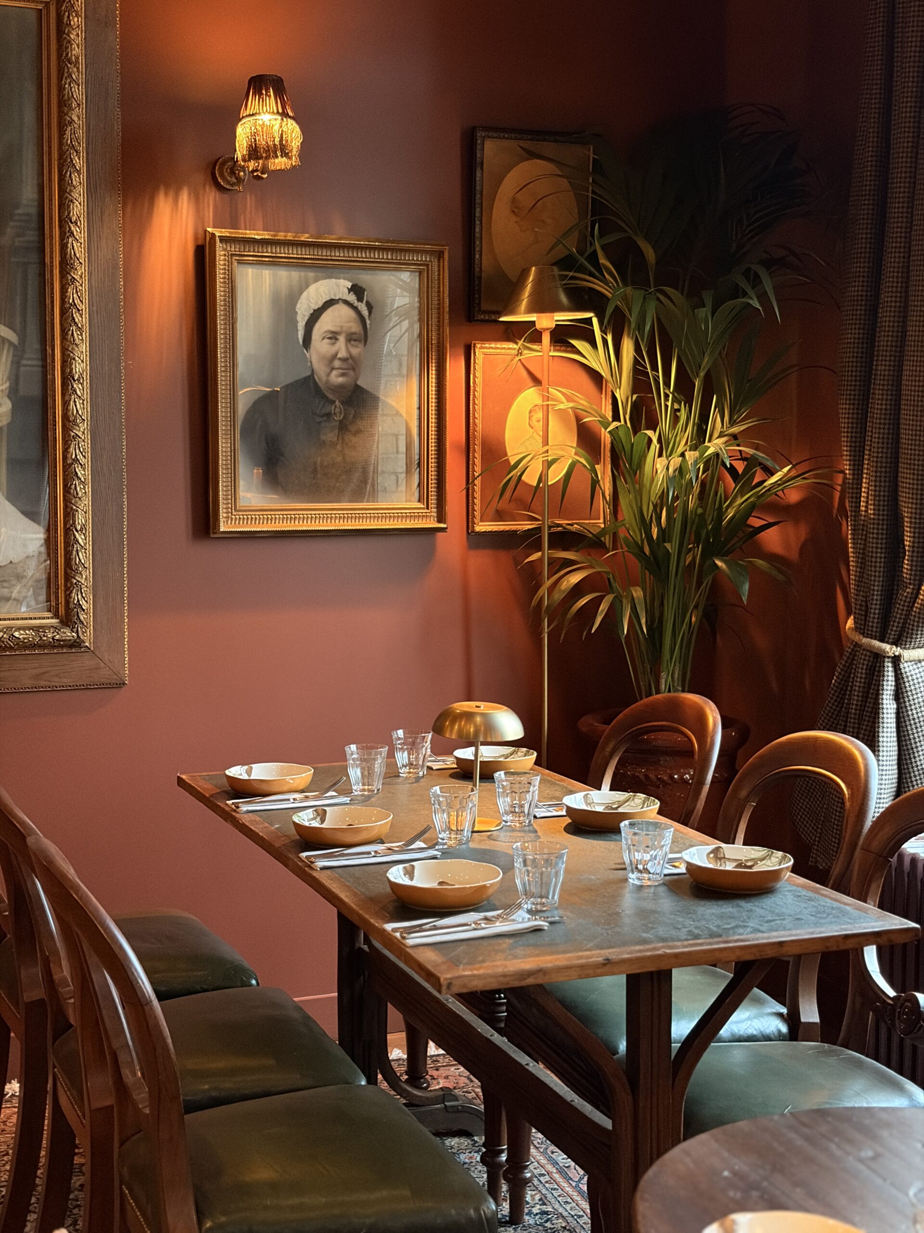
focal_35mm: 52
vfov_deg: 36.8
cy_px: 616
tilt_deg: -5.3
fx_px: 1851
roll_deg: +0.0
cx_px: 462
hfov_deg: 28.0
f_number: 1.6
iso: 320
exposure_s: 1/20
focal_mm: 5.96
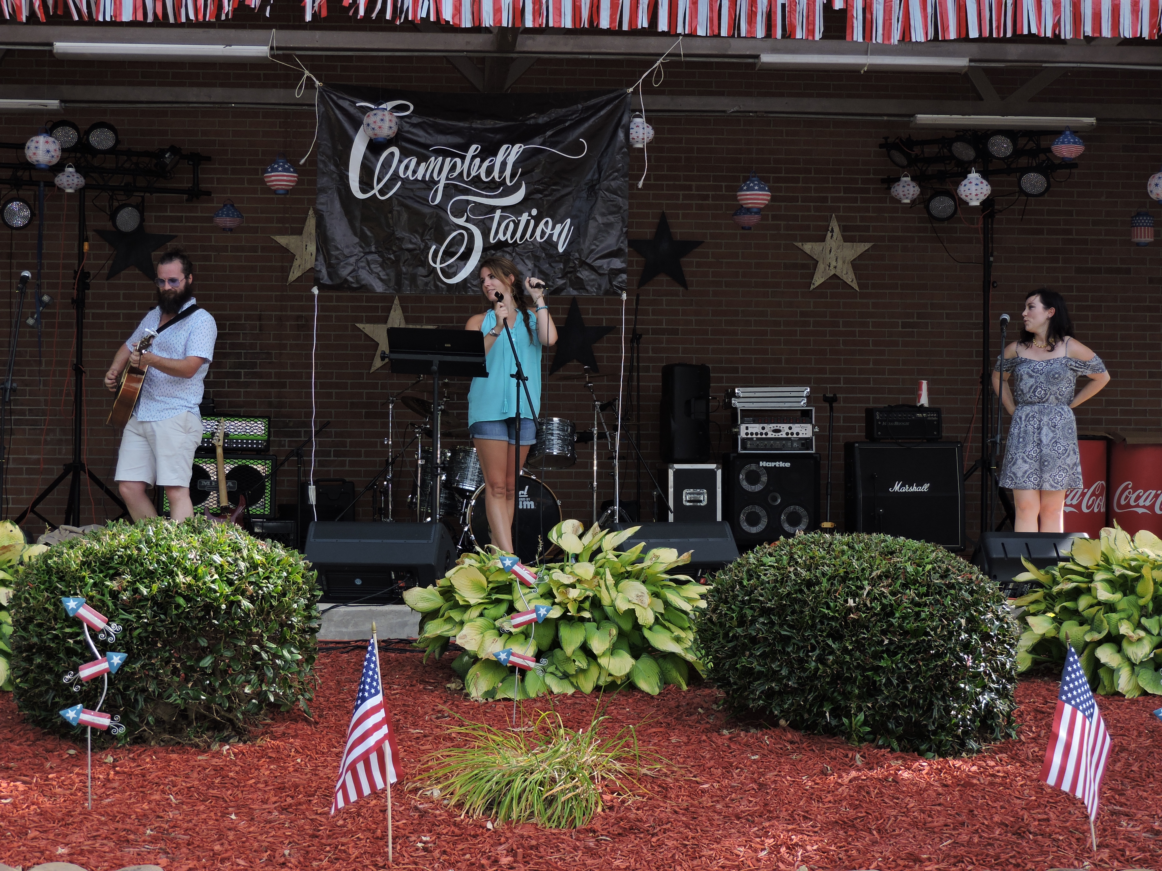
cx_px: 581
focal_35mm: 75
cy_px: 436
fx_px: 2518
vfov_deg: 19.6
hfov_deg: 26.0
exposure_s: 1/200
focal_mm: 13.4
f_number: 3.9
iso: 100
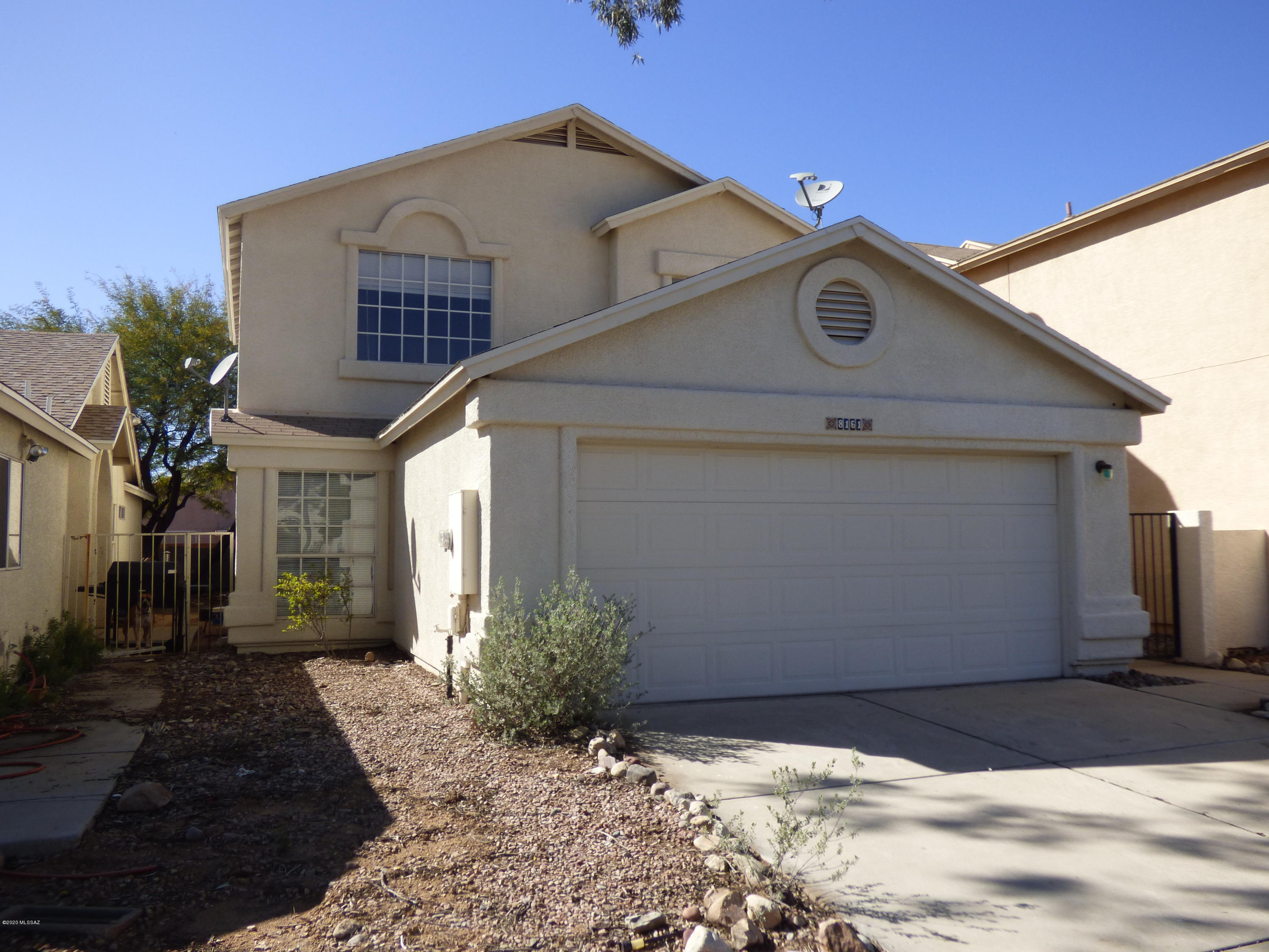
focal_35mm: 29
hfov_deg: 61.7
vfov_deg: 48.2
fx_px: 1063
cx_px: 634
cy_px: 476
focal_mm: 5.04
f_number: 3.2
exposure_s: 1/1000
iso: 100
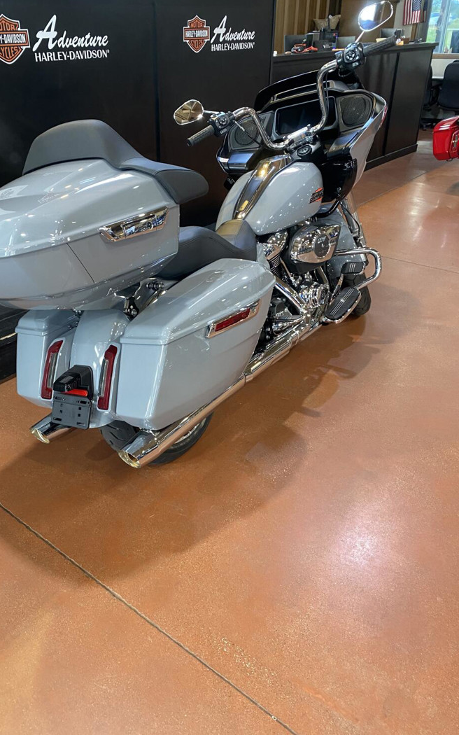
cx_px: 190
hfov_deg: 44.4
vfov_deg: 66.5
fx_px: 561
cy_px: 369
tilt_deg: -29.5
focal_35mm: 28
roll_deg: +1.7
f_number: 1.8
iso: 200
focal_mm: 4.25
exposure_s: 1/60
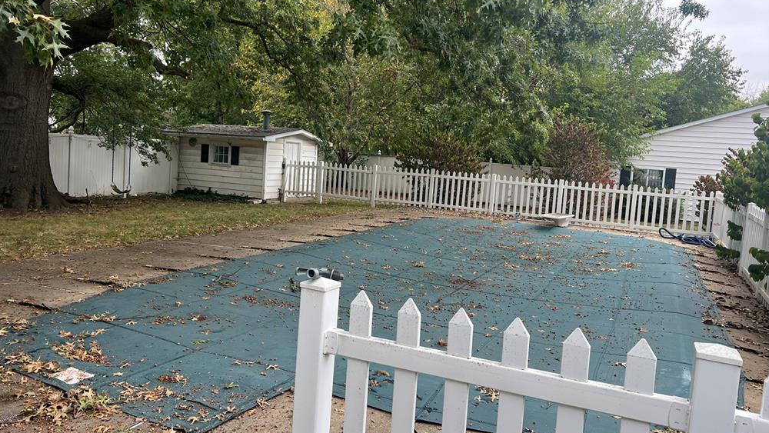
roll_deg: -4.9
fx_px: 591
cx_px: 381
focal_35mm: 29
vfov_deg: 40.2
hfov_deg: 66.1
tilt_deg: -4.3
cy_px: 198
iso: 50
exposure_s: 1/658
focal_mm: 5.7
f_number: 1.5
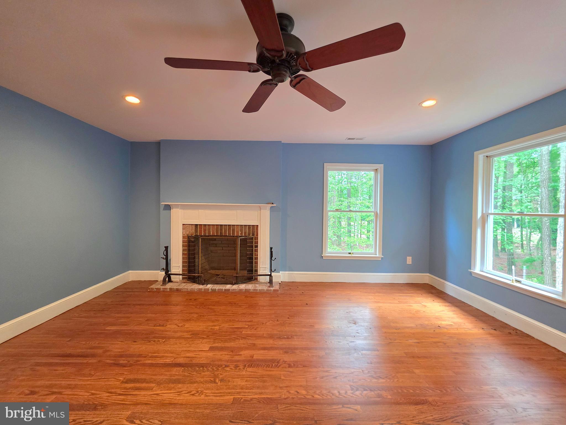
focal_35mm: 13
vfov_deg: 89.9
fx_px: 213
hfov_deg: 106.2
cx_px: 283
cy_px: 212
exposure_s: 1/60.2
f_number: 1.9
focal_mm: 2.2
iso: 250
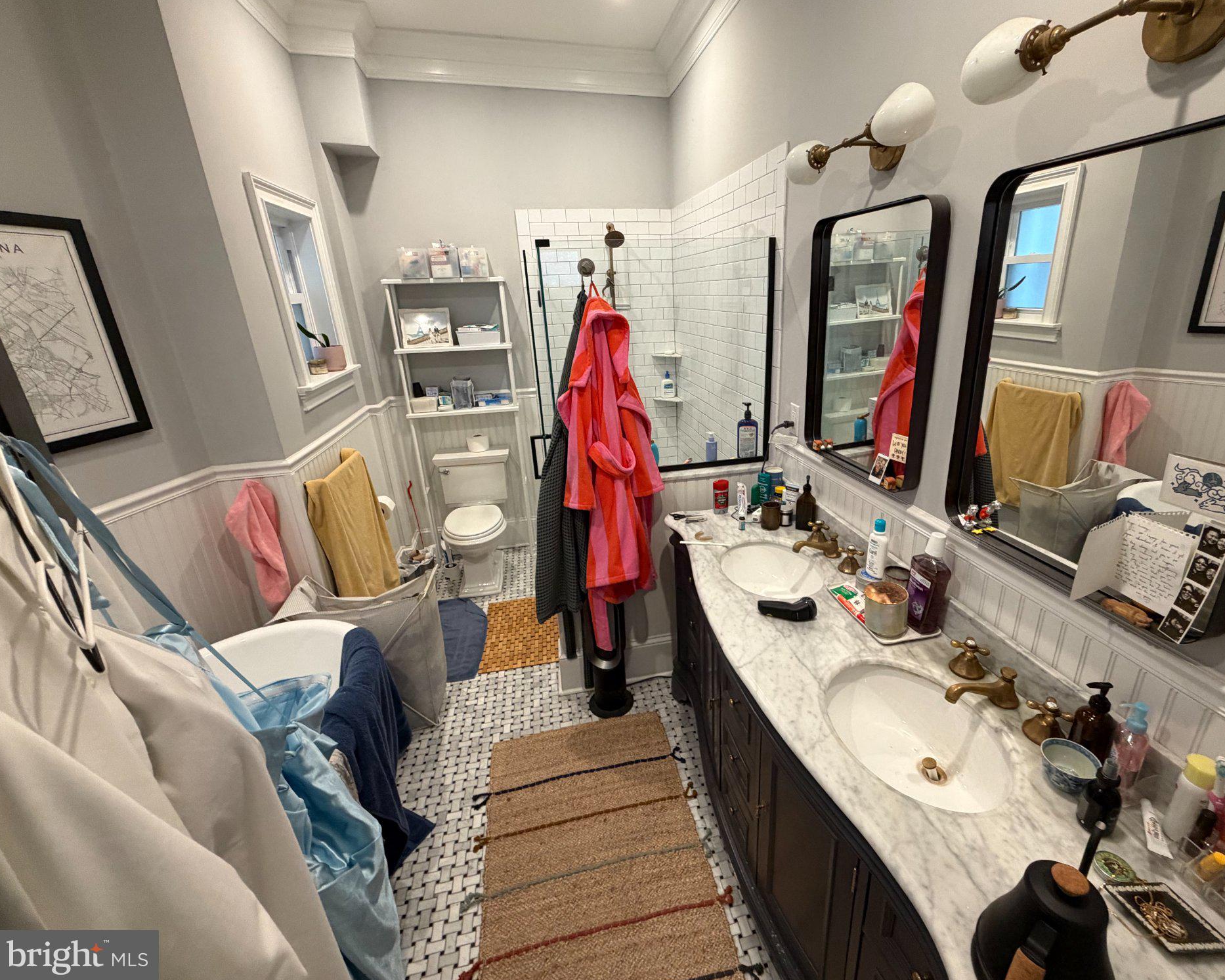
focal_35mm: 15
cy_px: 480
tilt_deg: -19.3
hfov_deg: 96.5
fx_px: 544
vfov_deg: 84.0
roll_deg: +2.3
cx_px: 667
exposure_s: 1/60
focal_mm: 2.22
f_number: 2.2
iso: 320
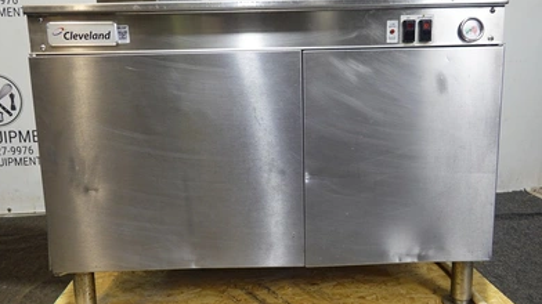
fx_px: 445
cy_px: 124
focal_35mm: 31
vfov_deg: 37.6
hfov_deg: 62.6
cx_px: 267
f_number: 3.5
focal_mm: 10.83
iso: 400
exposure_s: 1/30
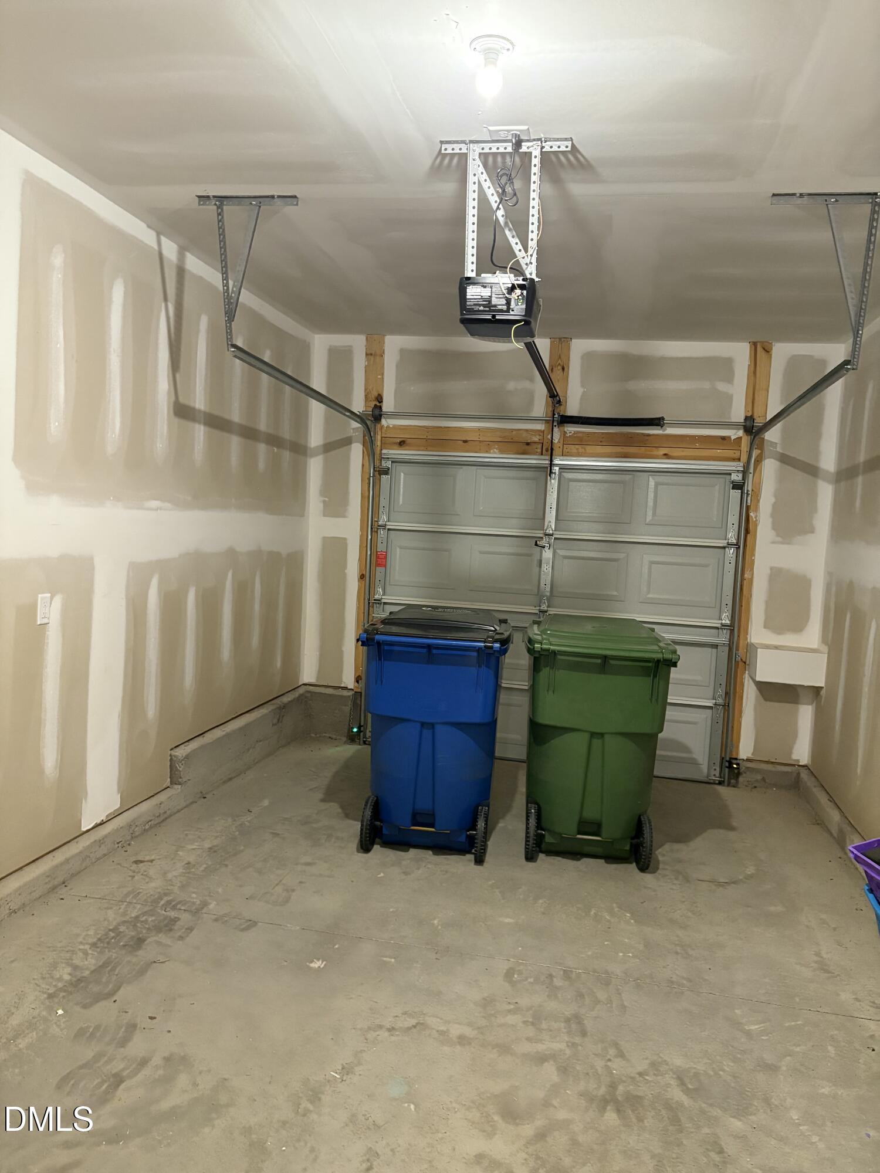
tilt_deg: -3.5
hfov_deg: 53.1
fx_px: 881
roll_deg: -3.5
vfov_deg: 67.3
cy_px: 586
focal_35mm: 26
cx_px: 440
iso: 500
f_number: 1.6
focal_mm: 5.96
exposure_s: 1/30
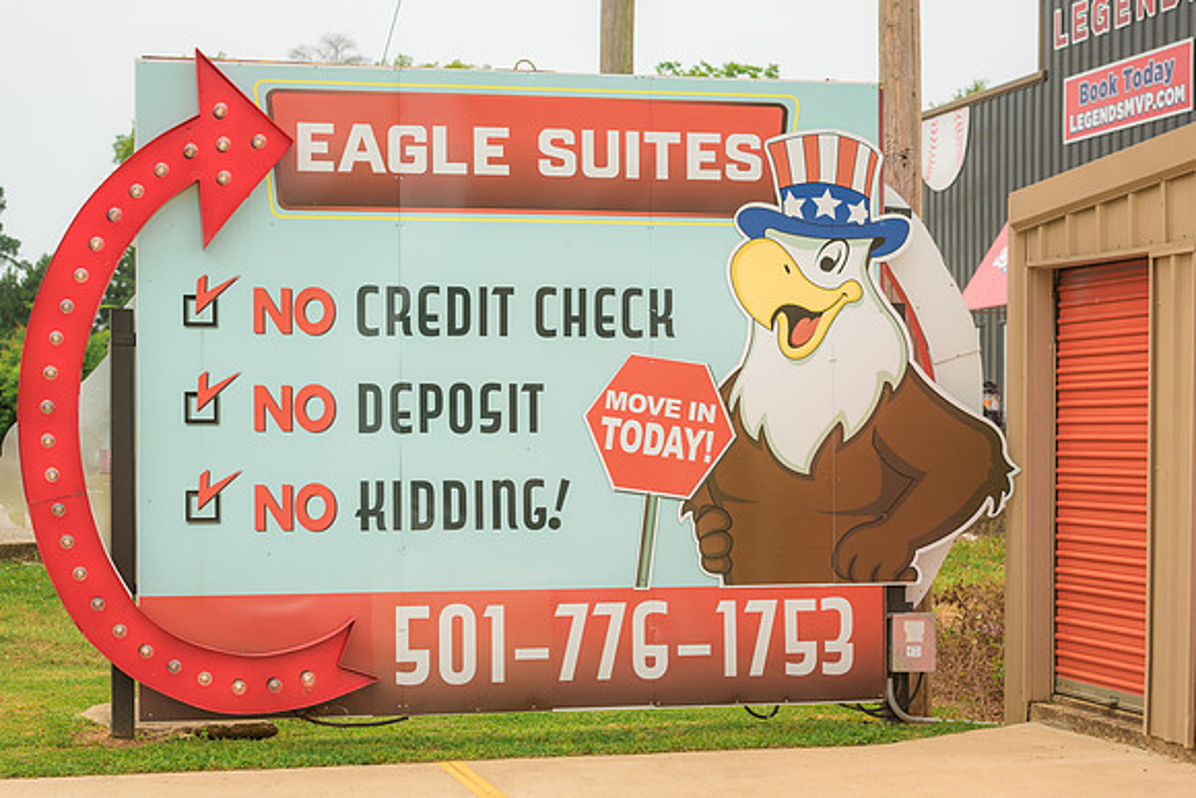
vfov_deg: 19.5
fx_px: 2326
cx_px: 598
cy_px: 399
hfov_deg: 28.8
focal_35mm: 70
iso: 64
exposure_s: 1/250
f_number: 5.6
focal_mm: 70
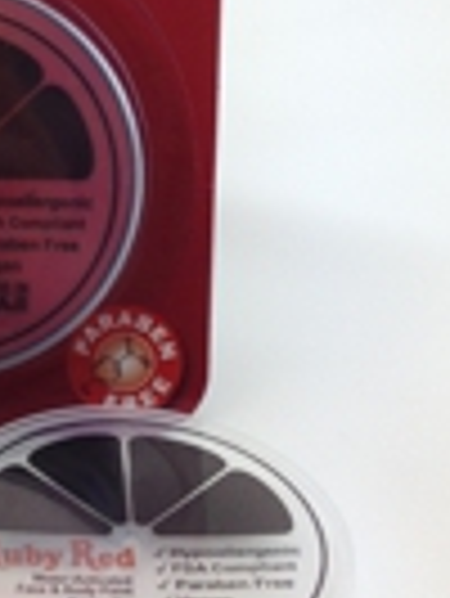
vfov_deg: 19.3
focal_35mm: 101
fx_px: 1748
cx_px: -40
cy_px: 126
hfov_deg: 14.3
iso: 50
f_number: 2.4
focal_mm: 4.12
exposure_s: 1/179
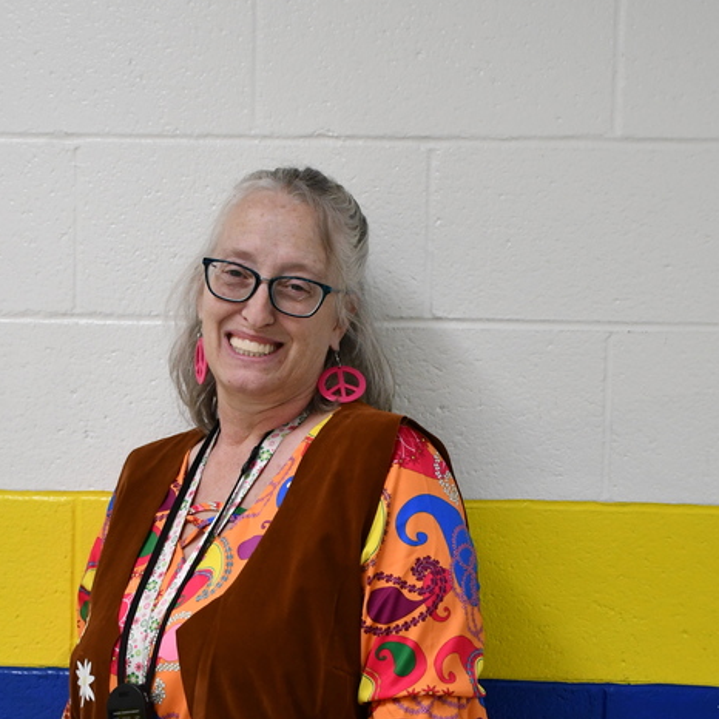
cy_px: 520
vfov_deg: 20.5
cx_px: 325
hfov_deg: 20.6
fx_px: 1974
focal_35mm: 84
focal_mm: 30
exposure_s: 1/125
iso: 1600
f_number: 4
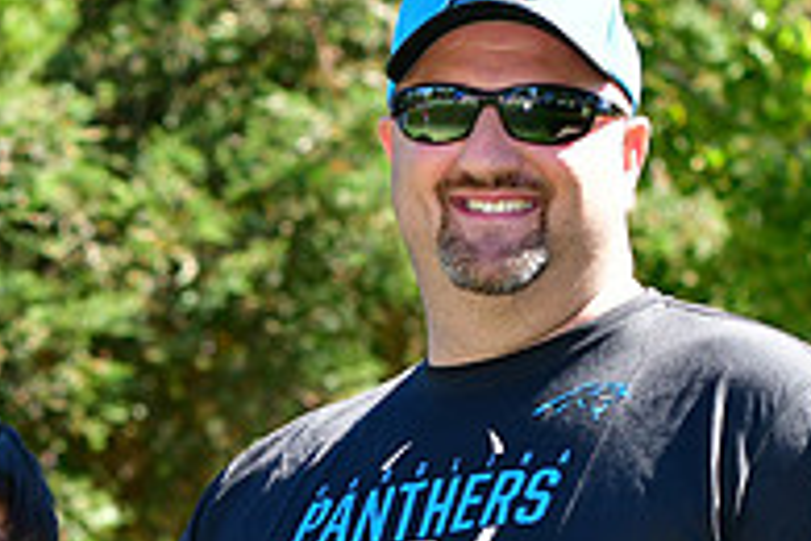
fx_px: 7028
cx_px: 108
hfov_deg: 6.6
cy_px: 660
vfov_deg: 4.4
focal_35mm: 312
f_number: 4.5
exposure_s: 1/500
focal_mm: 70
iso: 400
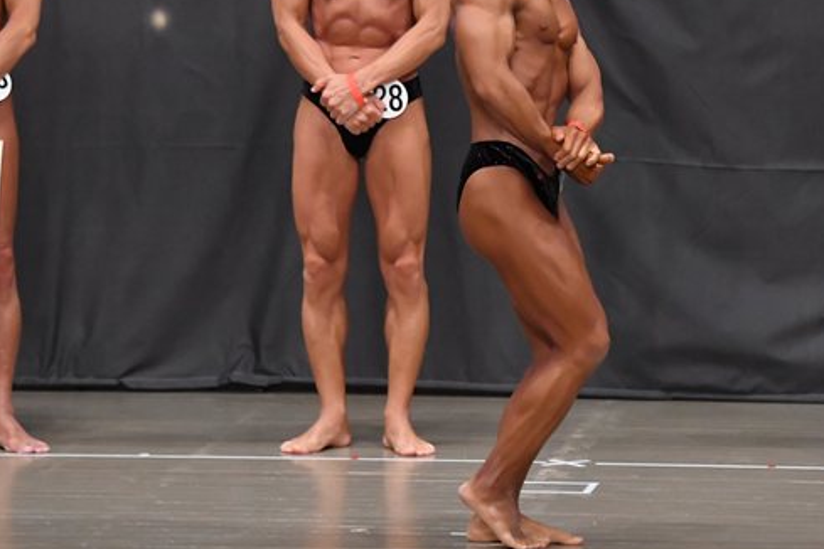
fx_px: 7324
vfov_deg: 4.3
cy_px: 194
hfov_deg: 6.4
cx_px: 557
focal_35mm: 320
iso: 5000
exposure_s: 1/400
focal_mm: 135
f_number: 5.6
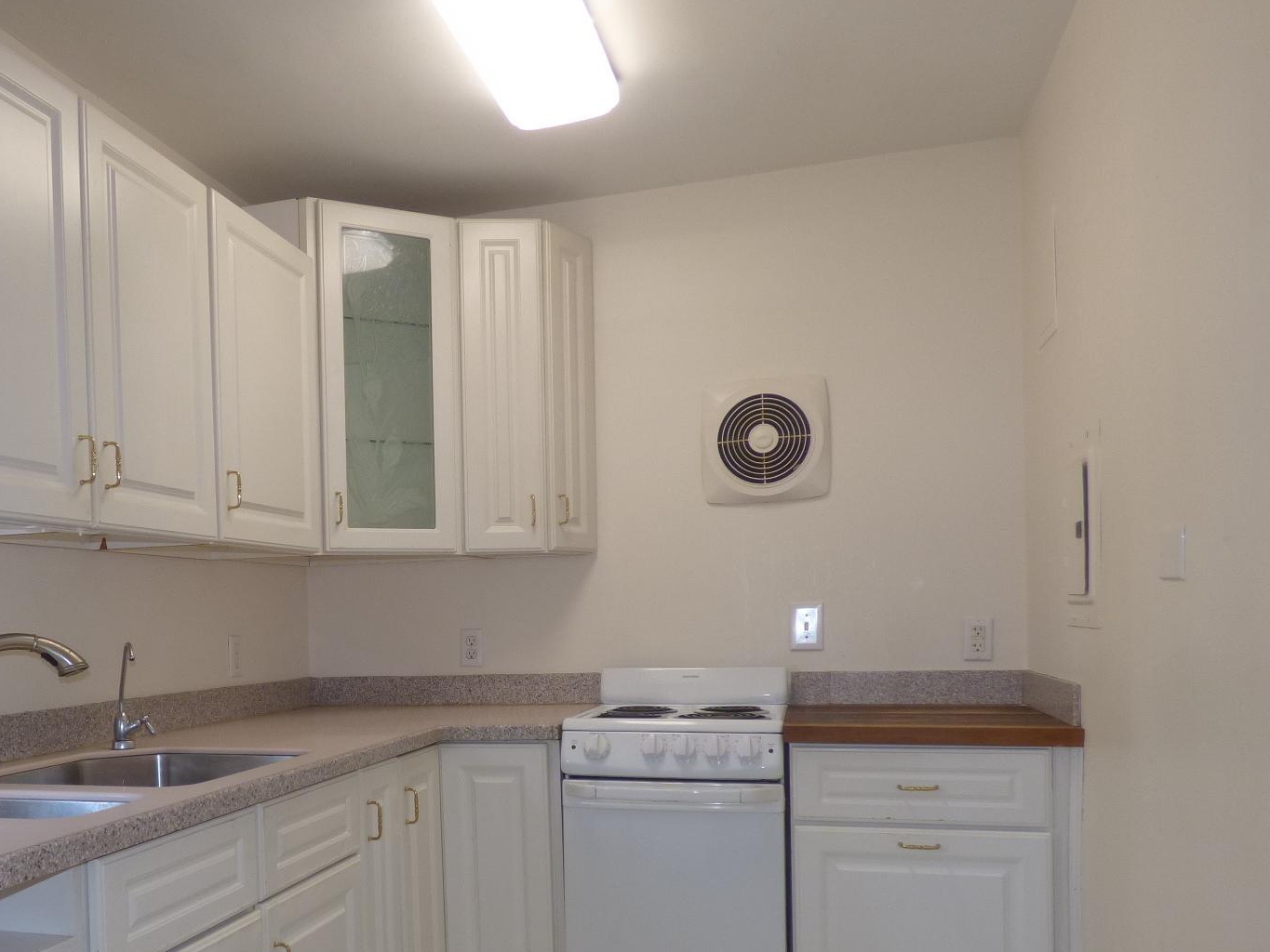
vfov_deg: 45.9
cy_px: 650
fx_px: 1101
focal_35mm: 30
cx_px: 434
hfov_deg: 58.7
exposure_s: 1/50
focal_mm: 3.58
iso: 100
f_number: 2.8
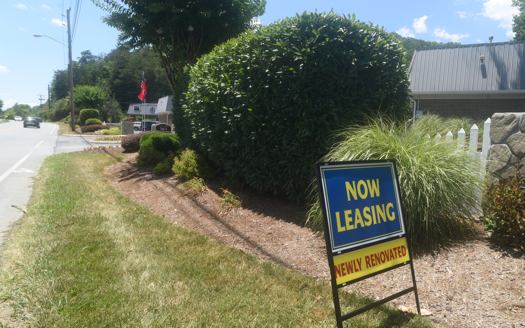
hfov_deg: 76.9
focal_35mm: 23
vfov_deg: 53.0
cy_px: 172
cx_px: 290
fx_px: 329
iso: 125
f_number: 10
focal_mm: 20
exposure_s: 1/160
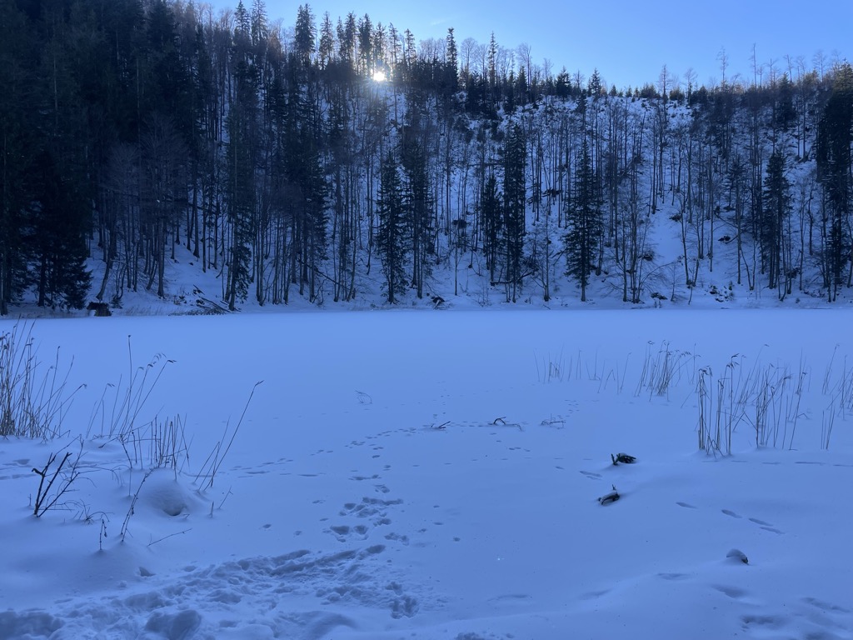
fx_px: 641
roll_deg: +0.2
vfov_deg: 53.1
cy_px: 320
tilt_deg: -0.1
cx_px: 426
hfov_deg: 67.3
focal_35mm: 26
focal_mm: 4.2
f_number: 1.6
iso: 32
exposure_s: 1/785
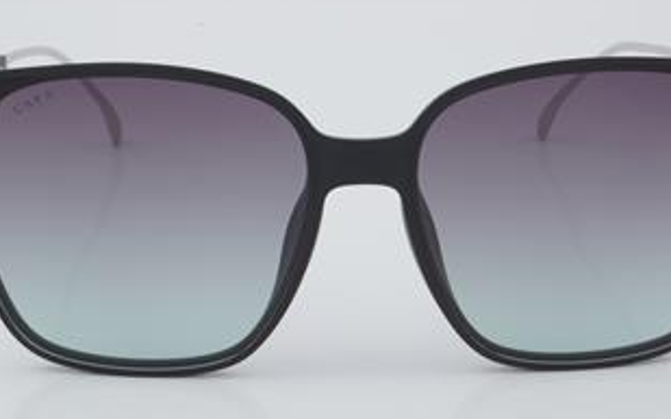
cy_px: 187
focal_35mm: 109
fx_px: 1987
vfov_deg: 12.0
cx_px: 360
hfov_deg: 19.2
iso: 100
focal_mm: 55
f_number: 32
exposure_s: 1/3
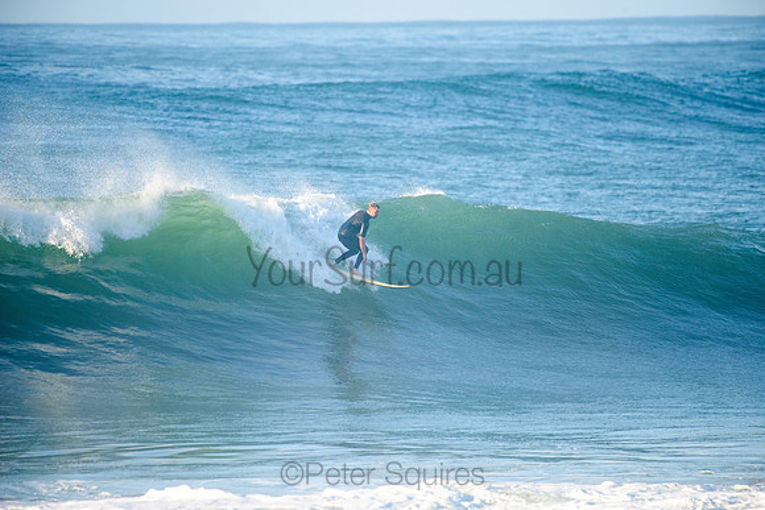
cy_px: 255
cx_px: 382
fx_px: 10629
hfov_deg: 4.1
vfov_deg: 2.8
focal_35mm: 500
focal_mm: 500
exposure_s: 1/1600
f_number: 5.6
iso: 400
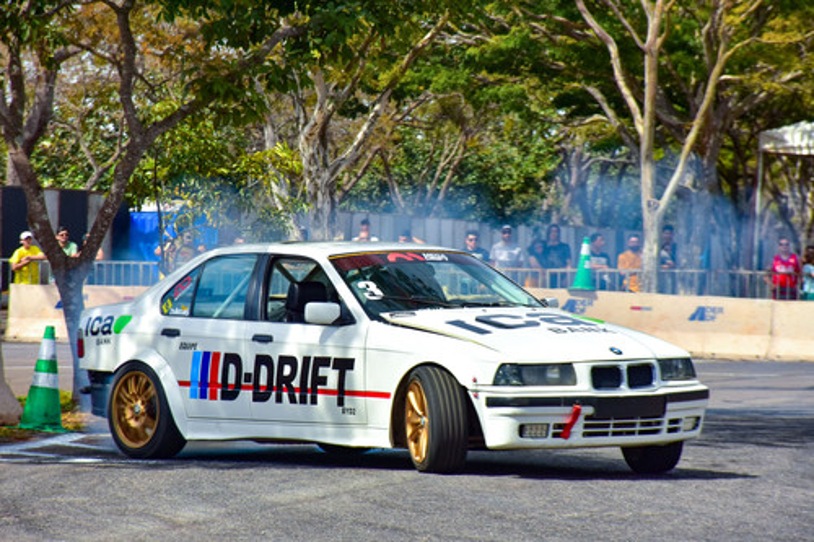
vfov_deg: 6.5
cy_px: 271
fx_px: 4747
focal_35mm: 210
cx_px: 407
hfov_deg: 9.8
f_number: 8
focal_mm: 140
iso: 160
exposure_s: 1/200
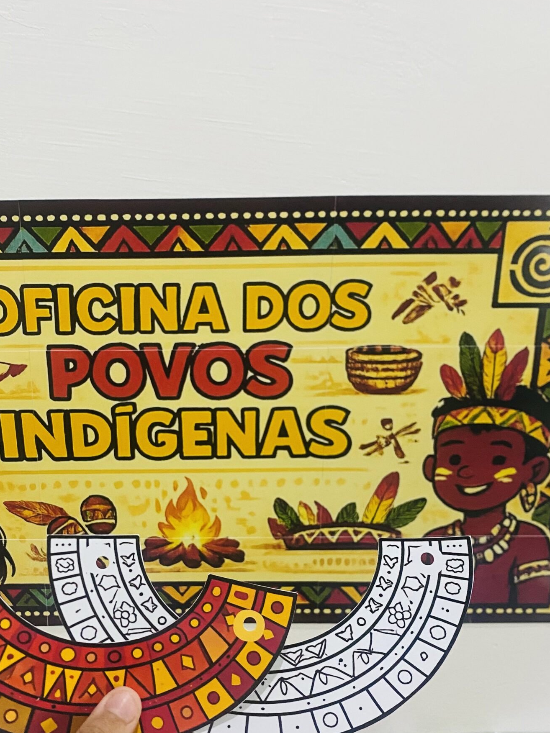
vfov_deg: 48.6
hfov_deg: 37.4
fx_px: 805
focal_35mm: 38
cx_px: 195
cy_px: 449
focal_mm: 4.25
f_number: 1.8
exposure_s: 1/60
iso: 320
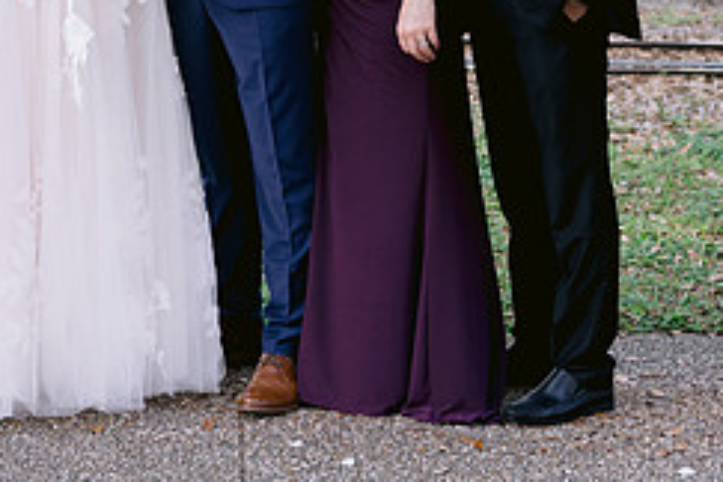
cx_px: 176
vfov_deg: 10.5
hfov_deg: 15.9
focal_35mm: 128
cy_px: -88
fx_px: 2570
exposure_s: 1/320
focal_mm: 50
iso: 400
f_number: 2.8
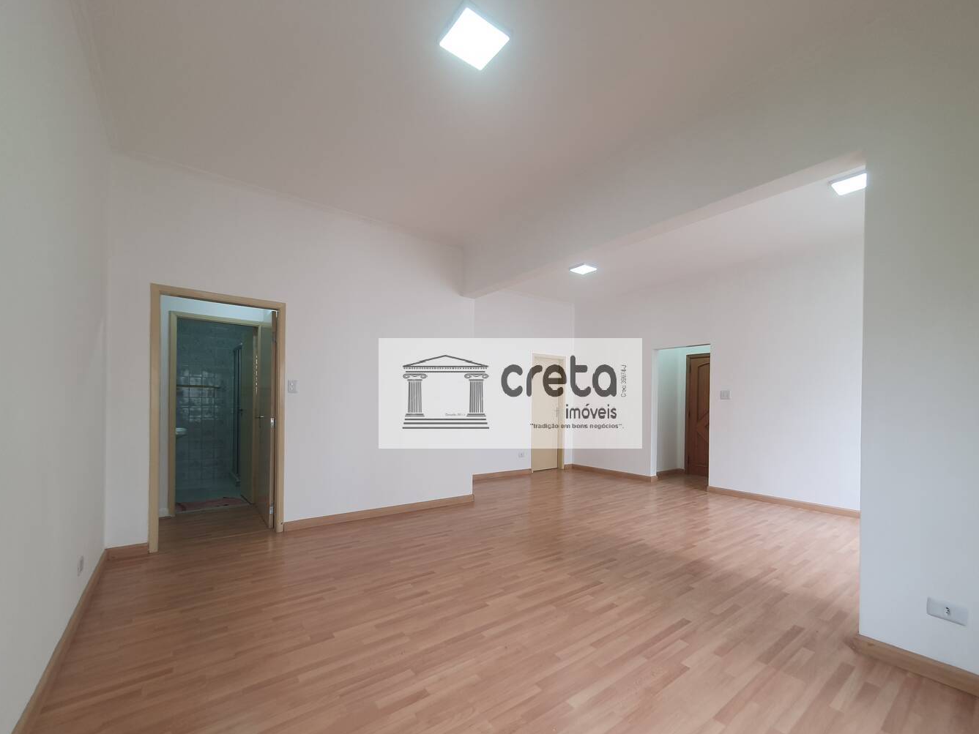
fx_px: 396
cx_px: 510
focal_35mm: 14
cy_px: 394
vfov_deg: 85.5
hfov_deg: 102.0
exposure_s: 1/60
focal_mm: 1.8
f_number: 2.2
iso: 50
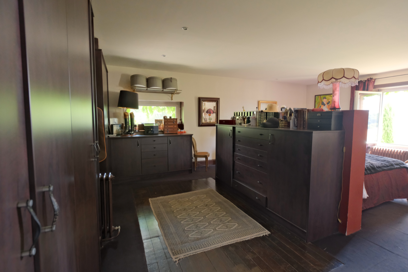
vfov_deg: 70.4
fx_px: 193
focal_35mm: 17
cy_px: 136
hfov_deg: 93.3
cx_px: 204
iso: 5000
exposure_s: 1/100
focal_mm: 11
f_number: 2.8
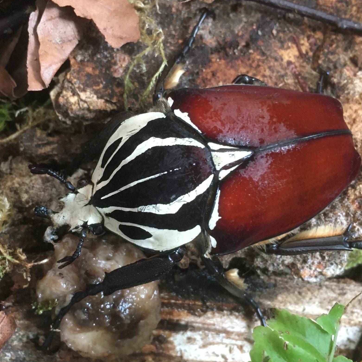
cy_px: 191
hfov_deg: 40.0
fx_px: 497
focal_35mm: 42
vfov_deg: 40.0
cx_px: 167
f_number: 2.2
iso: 200
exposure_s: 1/20
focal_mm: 4.15
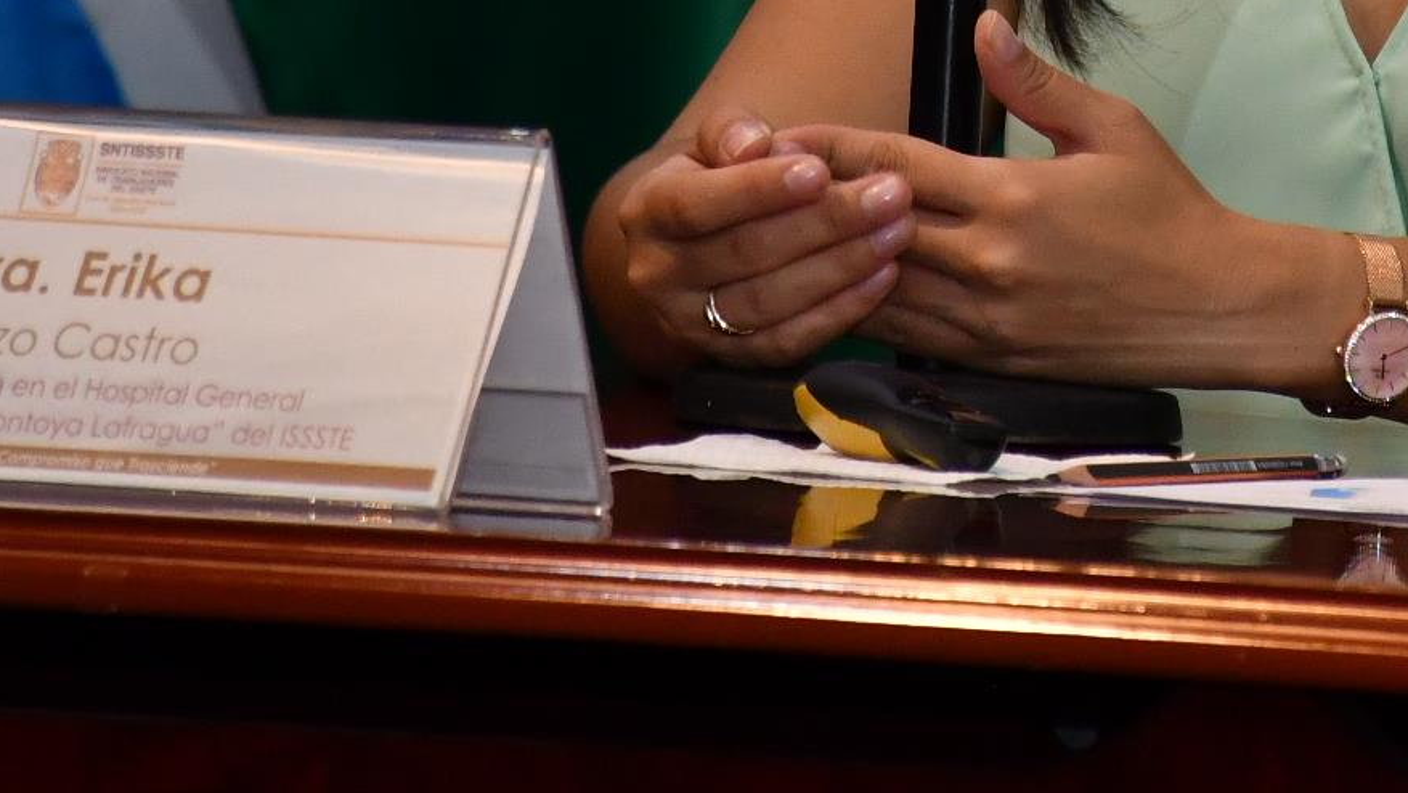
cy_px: -604
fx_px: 26068
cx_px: 1100
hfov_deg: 3.1
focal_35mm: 698
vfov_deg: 1.7
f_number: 5.6
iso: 1000
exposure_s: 1/100
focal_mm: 140
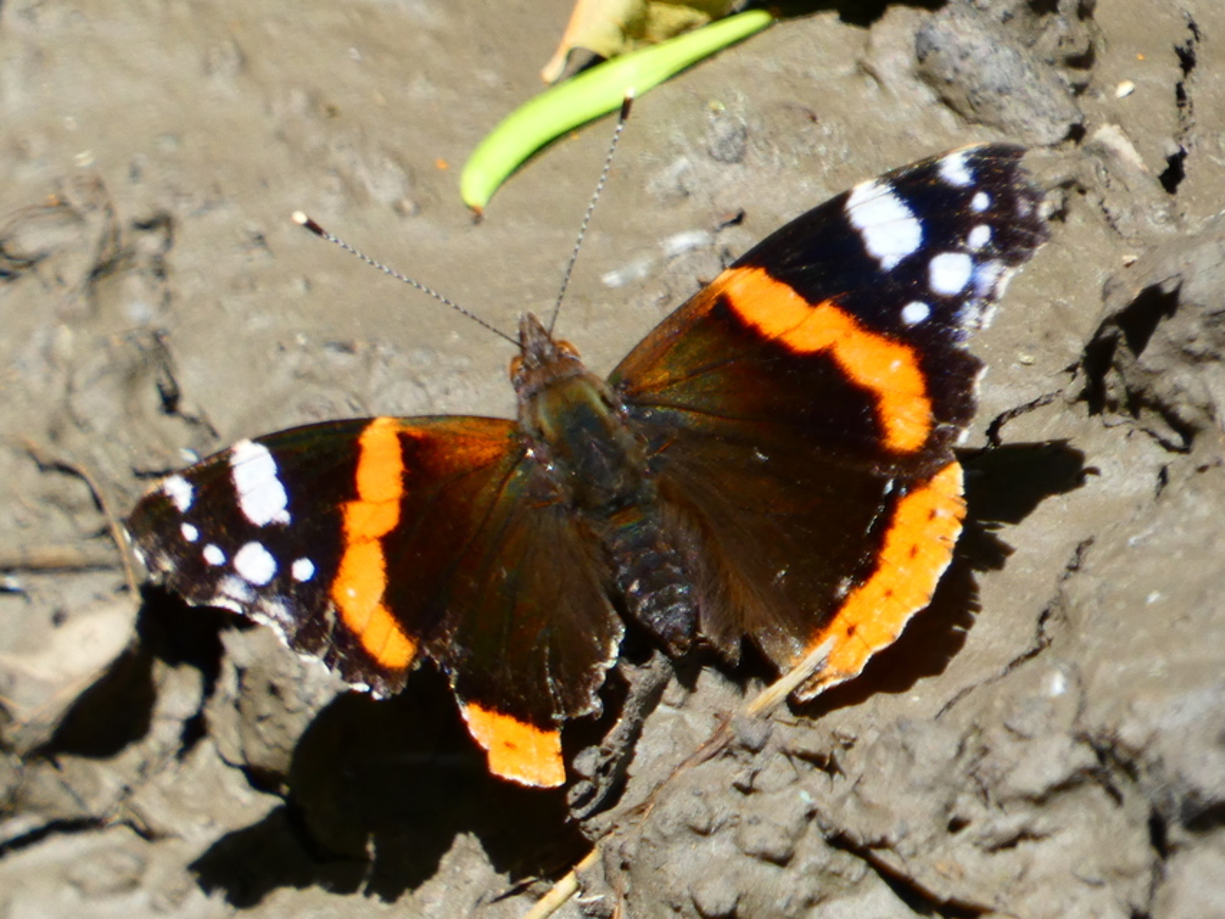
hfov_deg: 2.1
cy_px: 460
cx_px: 612
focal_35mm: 947
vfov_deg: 1.6
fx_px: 33517
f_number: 5.6
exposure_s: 1/125
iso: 100
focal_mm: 169.6
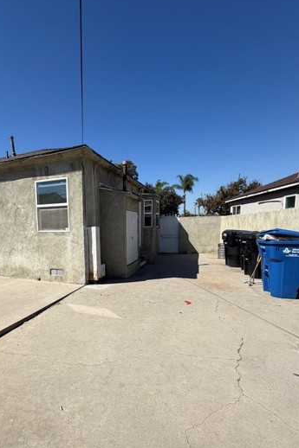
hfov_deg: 65.6
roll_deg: +0.4
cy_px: 251
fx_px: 224
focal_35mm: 18
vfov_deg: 89.6
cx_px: 101
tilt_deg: -6.2
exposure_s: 1/1211
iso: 20
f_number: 2.2
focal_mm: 2.22
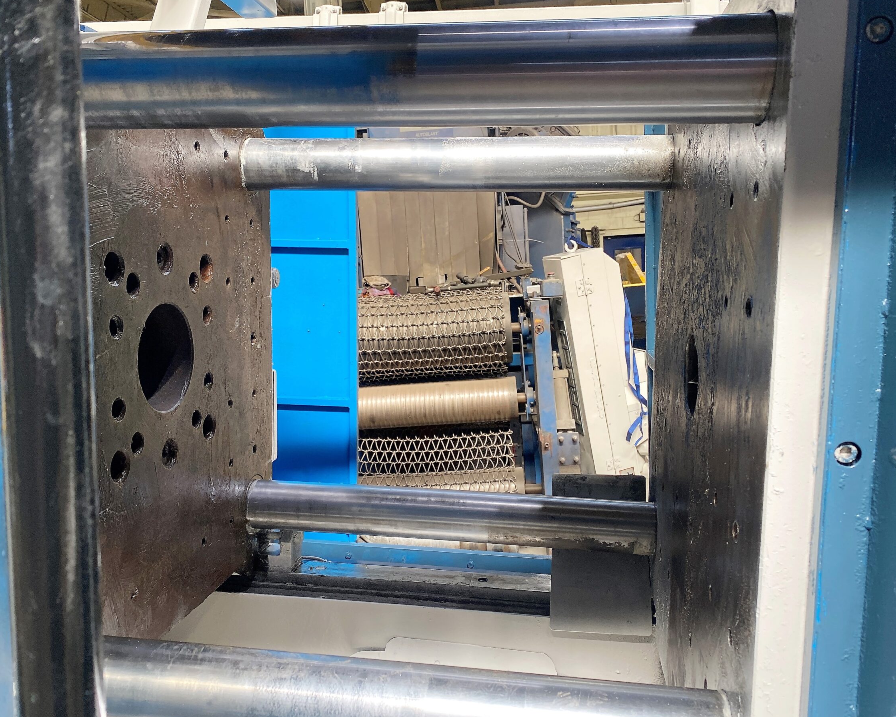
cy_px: 356
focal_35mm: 29
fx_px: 769
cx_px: 459
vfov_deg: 50.0
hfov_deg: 60.4
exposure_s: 1/121
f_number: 1.8
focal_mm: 4.25
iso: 125
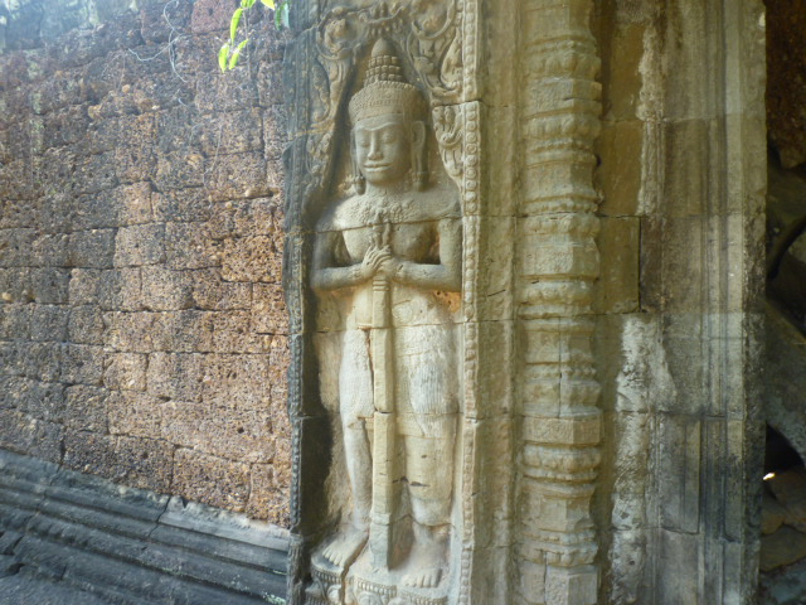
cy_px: 302
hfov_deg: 69.4
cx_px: 403
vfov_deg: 54.9
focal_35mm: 25
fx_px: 582
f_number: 2.8
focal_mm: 4.4
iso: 80
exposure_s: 1/60
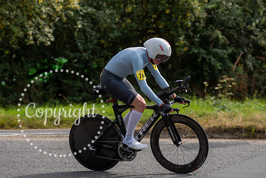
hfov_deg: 18.8
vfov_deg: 12.6
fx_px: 801
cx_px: 133
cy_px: 89
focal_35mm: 108
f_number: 4
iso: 100
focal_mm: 107
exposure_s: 1/1000
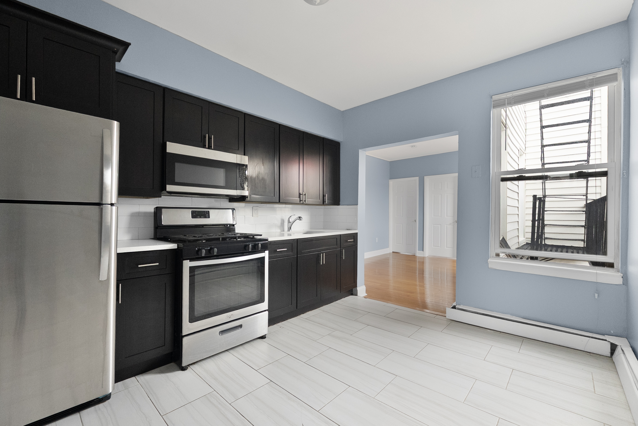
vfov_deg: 77.4
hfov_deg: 100.4
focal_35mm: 15
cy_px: 213
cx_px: 319
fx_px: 266
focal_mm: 10
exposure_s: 1/40
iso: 2500
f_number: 4
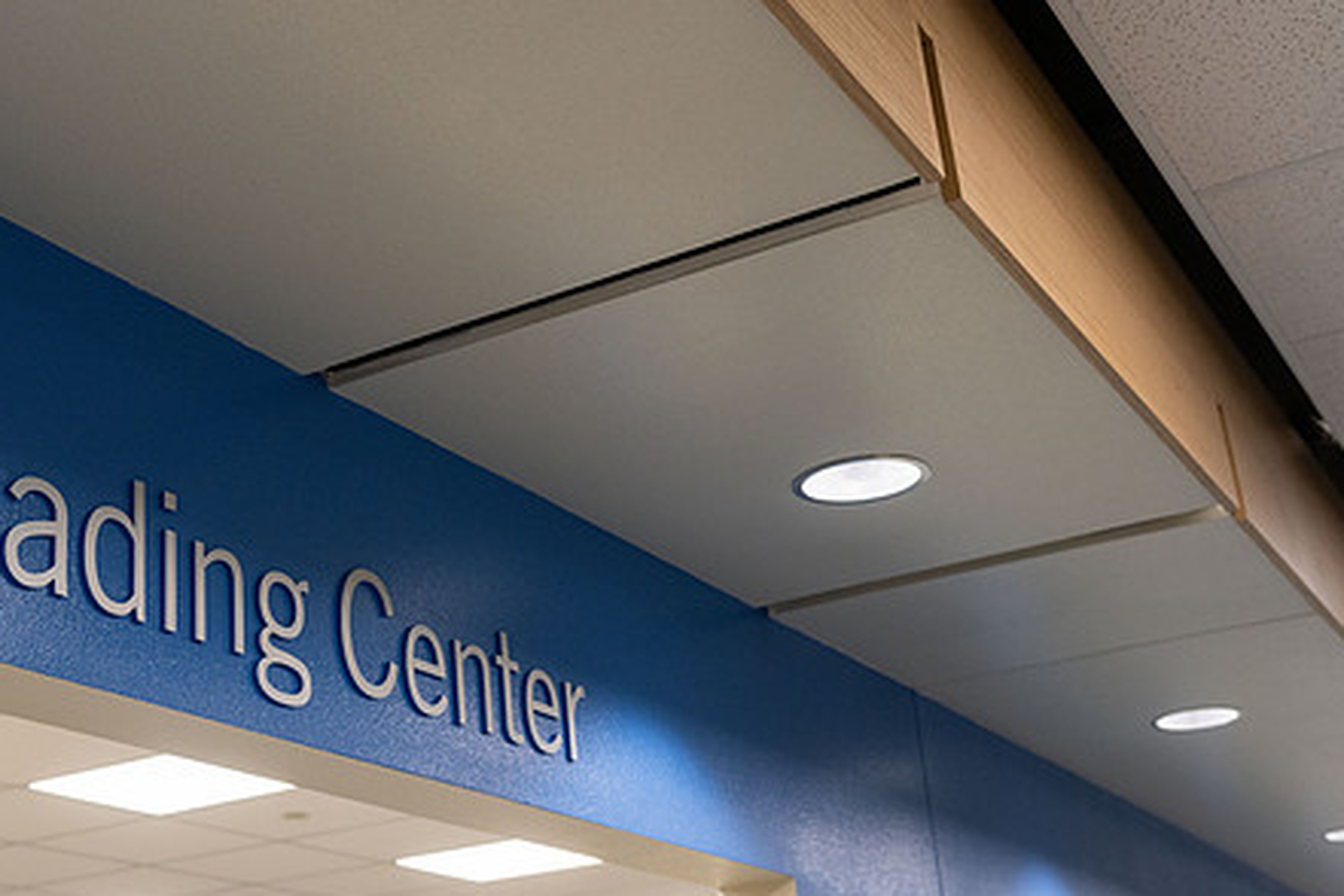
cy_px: 443
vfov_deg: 27.0
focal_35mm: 50
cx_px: 482
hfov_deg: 39.3
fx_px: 1867
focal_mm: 38
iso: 1600
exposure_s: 1/160
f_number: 5
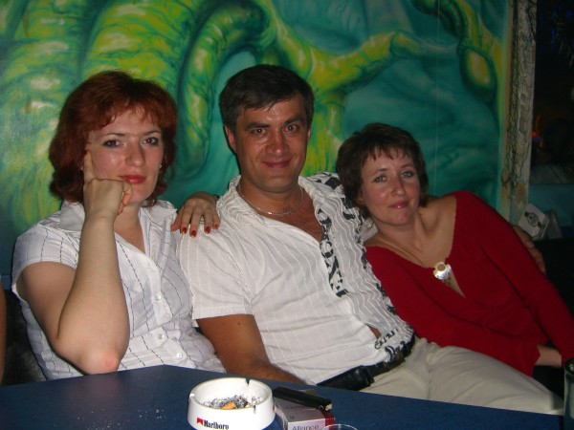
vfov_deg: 37.7
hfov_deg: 49.0
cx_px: 287
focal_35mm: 38
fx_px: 630
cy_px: 215
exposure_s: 1/60
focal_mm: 7.9
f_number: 2.8
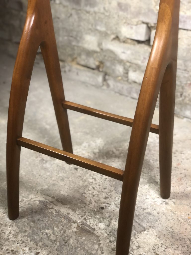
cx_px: 96
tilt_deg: -31.1
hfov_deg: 28.0
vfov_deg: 36.8
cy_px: 128
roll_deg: +0.8
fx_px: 383
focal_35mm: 52
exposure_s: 1/25
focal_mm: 6
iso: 125
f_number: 2.4
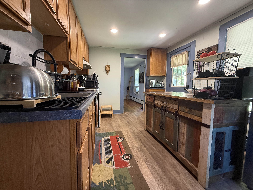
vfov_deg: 85.7
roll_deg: -1.1
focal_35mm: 14
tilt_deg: -4.6
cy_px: 95
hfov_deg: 102.1
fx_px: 102
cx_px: 126
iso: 250
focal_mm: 2.22
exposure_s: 1/60
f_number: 2.2
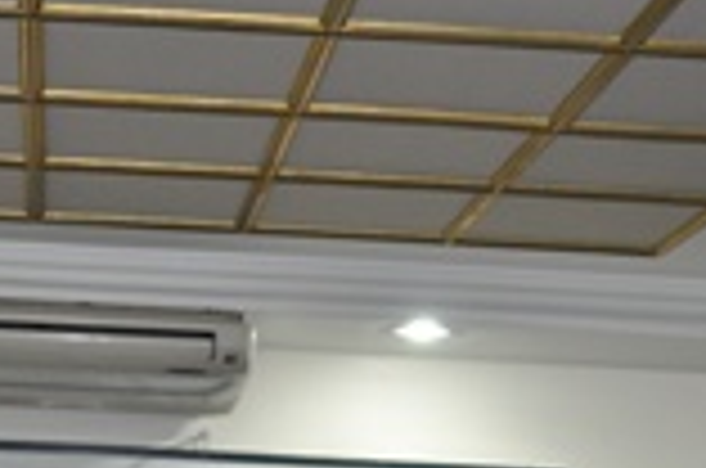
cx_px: 162
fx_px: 2016
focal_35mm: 103
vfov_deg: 12.7
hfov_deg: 19.7
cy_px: 648
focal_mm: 24
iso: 800
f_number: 4
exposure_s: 1/60
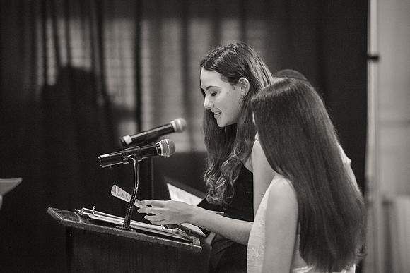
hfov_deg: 15.2
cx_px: 205
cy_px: 136
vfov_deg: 10.2
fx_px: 1538
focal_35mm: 135
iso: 12800
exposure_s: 1/250
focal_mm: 135
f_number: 3.2
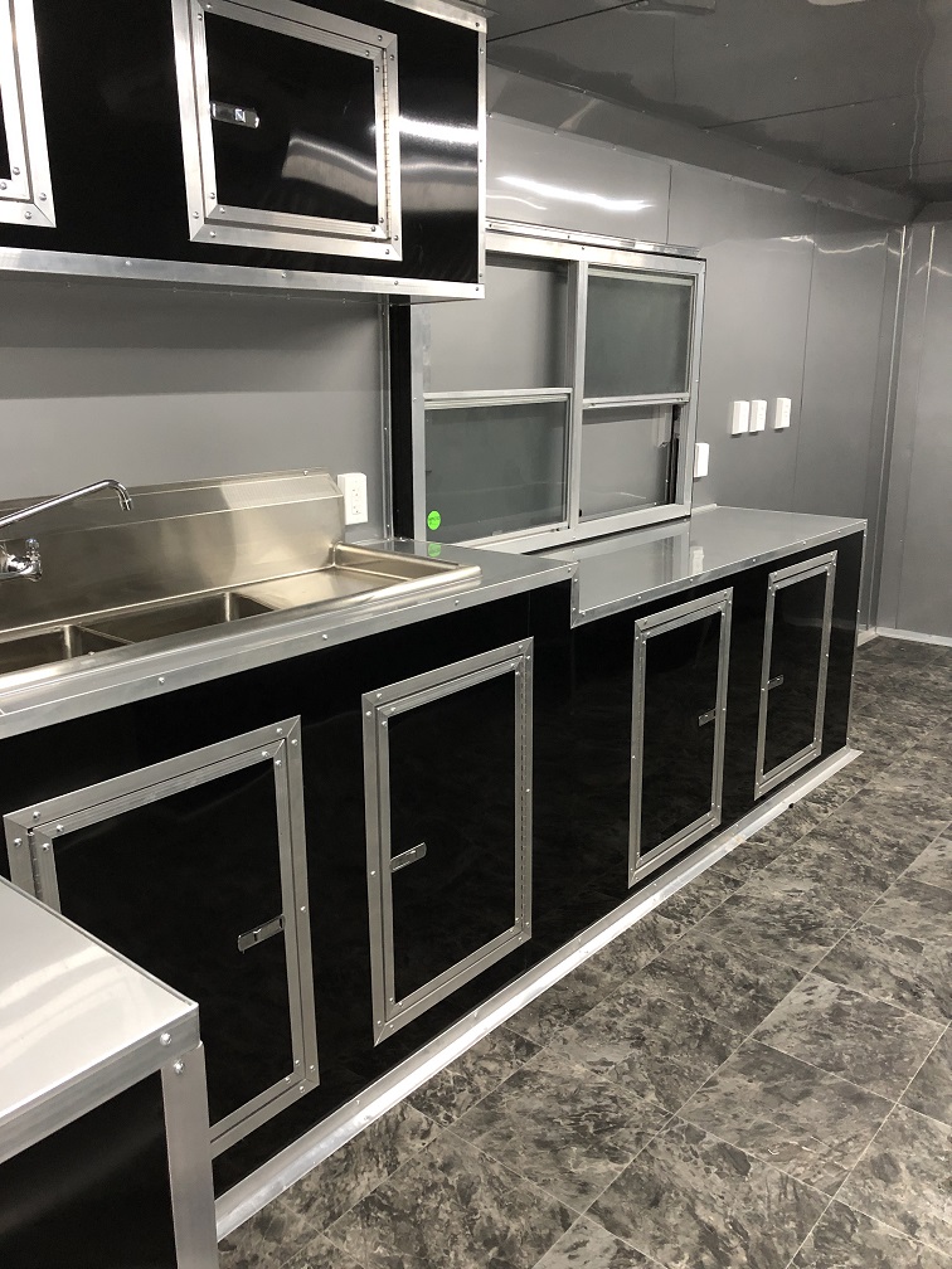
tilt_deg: -13.3
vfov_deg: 63.4
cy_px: 634
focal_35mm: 28
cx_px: 476
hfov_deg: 49.7
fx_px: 1027
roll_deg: -0.2
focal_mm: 3.99
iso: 100
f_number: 1.8
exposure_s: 1/11
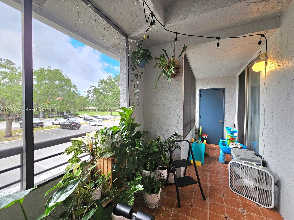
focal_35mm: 13
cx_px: 147
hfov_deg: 106.2
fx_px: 110
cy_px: 110
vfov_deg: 89.9
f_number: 2.2
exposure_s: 1/370
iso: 125
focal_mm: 2.2
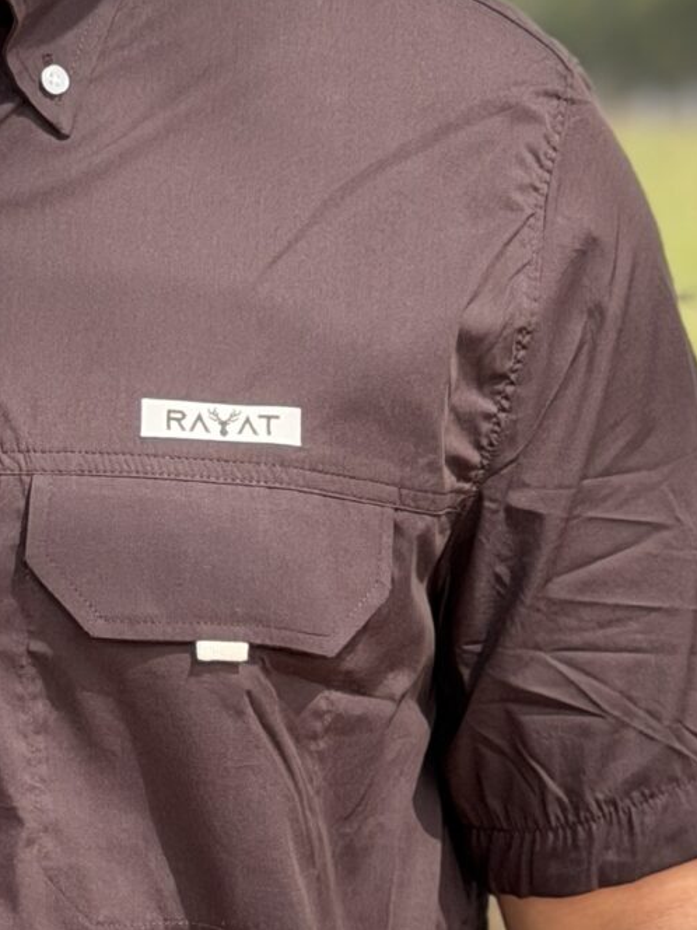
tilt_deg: -4.8
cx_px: -81
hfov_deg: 8.0
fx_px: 4967
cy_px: 577
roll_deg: -0.2
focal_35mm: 185
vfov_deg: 10.7
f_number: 1.78
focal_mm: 6.76
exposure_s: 1/2494
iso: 80
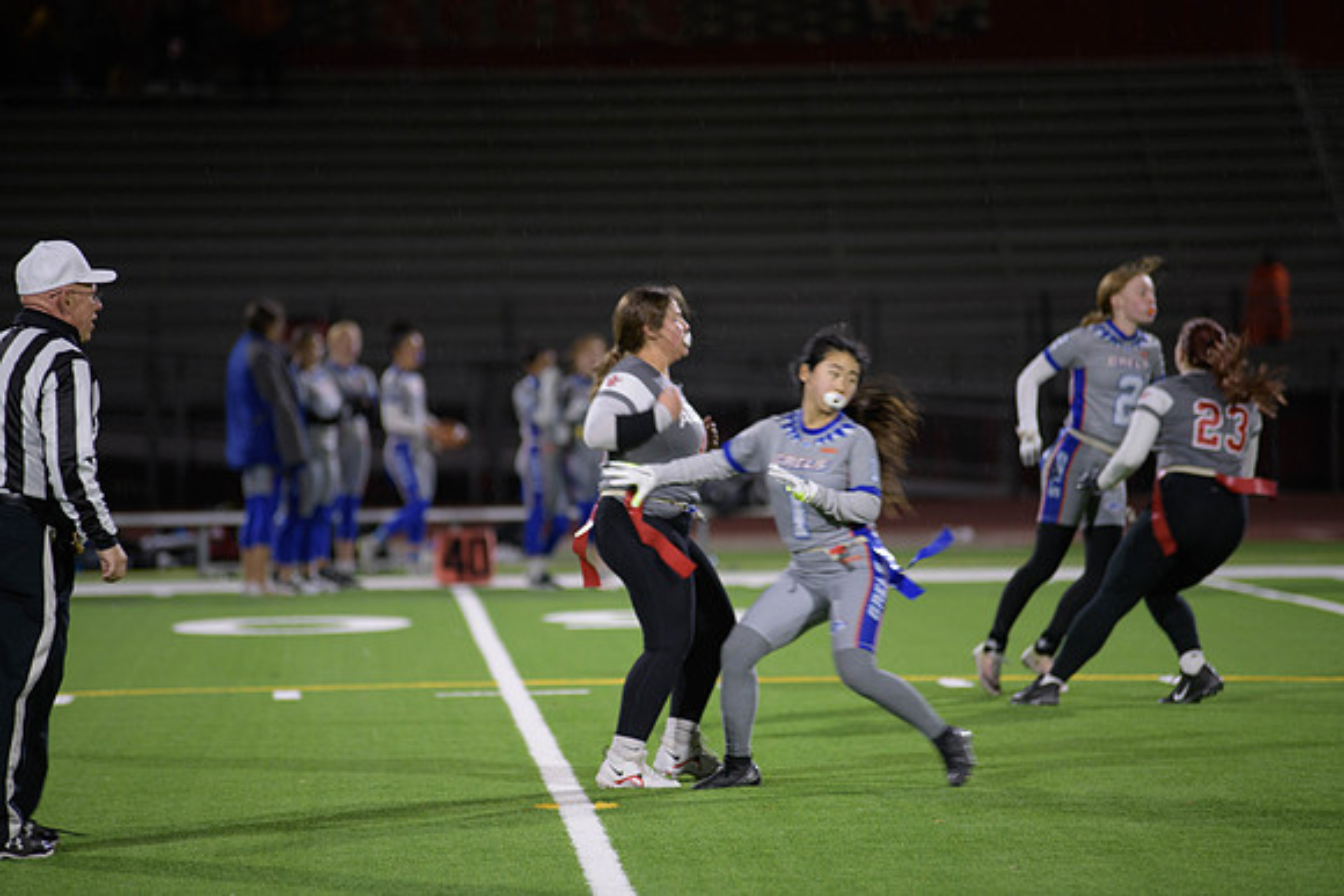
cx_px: 672
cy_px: 448
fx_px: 7468
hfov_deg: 10.3
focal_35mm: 200
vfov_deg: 6.9
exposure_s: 1/200
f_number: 2.8
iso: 1000
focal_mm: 200
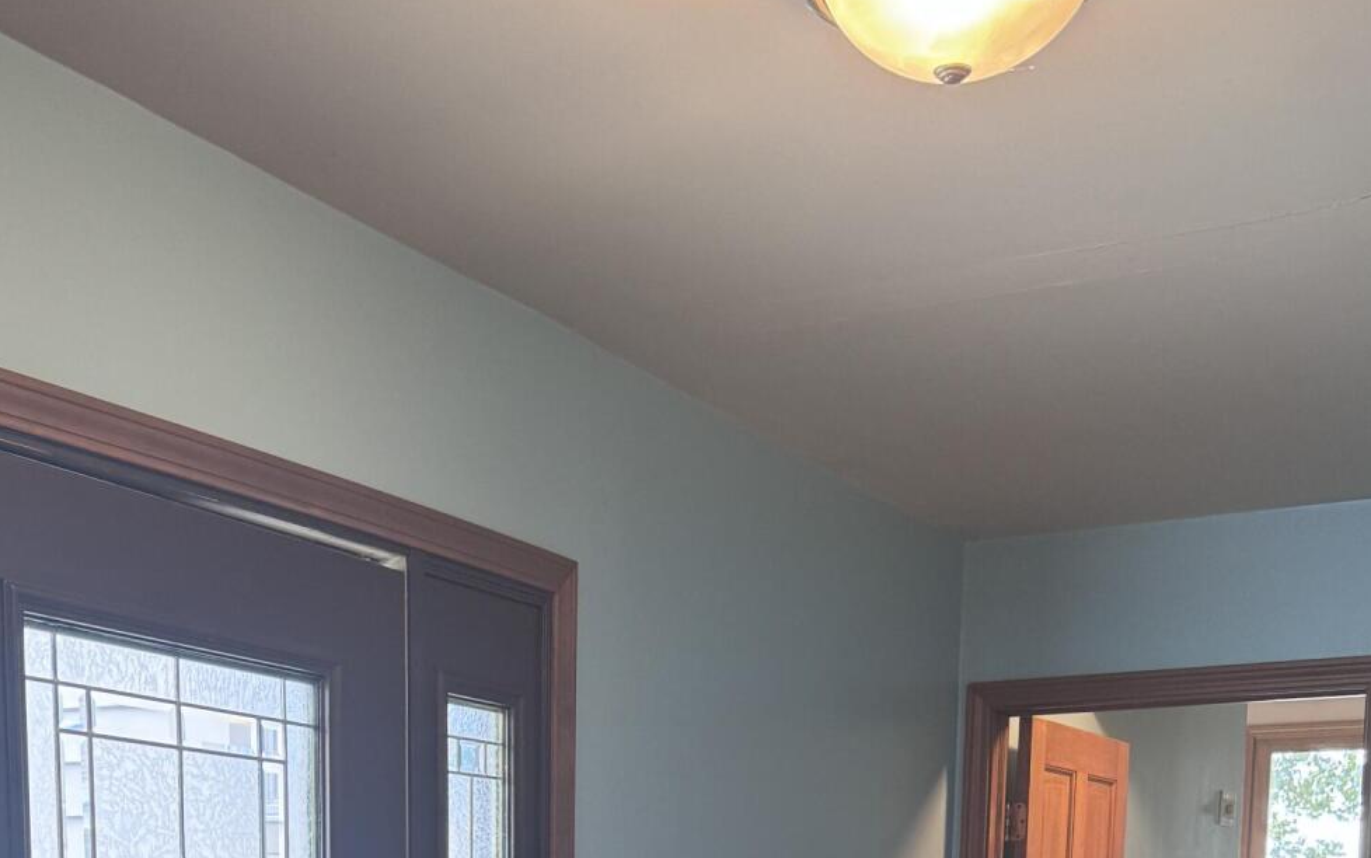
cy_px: 1186
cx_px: 554
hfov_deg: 38.7
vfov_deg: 21.8
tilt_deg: -7.8
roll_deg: -0.4
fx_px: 1944
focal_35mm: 52
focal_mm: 6.76
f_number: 1.78
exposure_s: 1/60
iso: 200
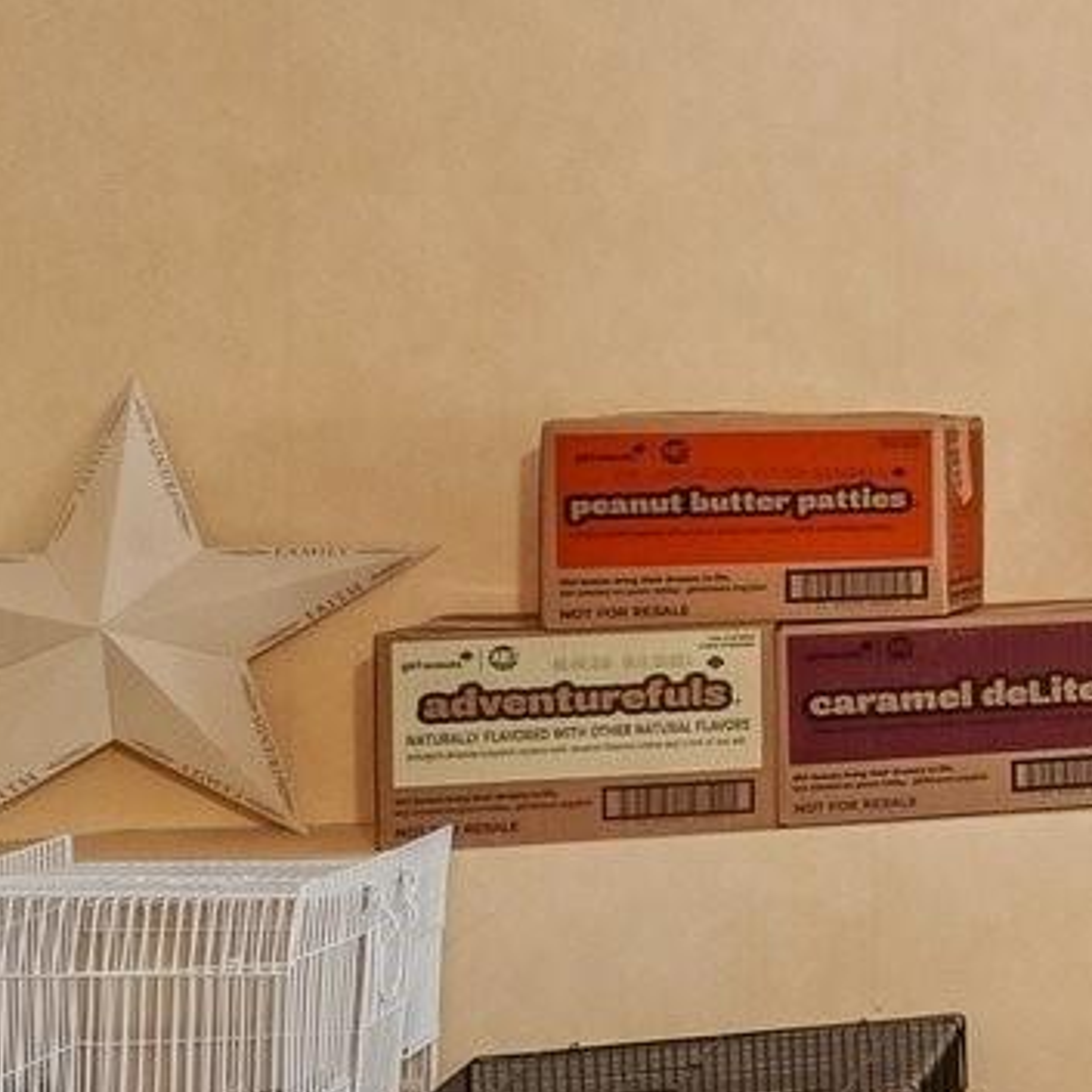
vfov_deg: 23.2
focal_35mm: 74
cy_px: 351
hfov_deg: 13.5
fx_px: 2641
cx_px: 2846
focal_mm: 10
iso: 400
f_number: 8
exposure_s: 1/4
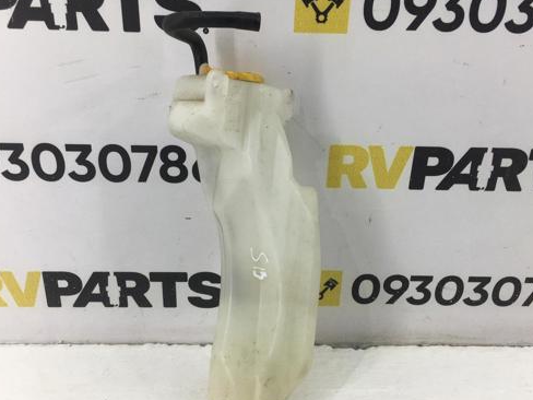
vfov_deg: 37.7
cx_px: 268
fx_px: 585
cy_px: 220
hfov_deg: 49.0
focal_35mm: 38
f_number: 2.2
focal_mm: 4.15
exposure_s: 1/100
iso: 40
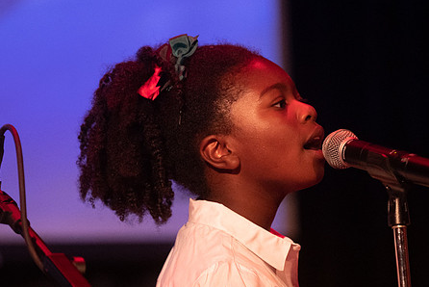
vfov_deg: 5.0
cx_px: 248
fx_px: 3255
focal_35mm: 273
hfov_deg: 7.5
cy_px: 162
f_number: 2.8
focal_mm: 140
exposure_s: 1/200
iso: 3200
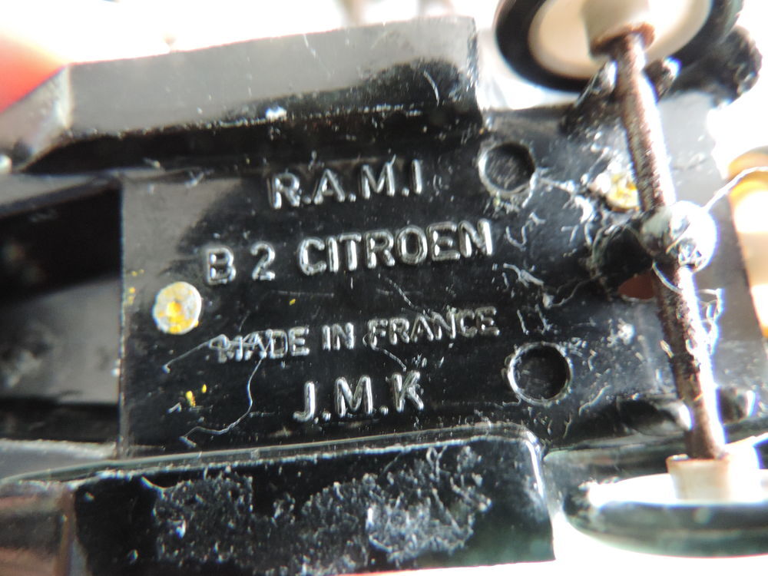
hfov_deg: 71.6
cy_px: 288
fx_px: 532
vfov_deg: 56.8
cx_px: 384
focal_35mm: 24
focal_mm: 4.3
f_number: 3
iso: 800
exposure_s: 1/6
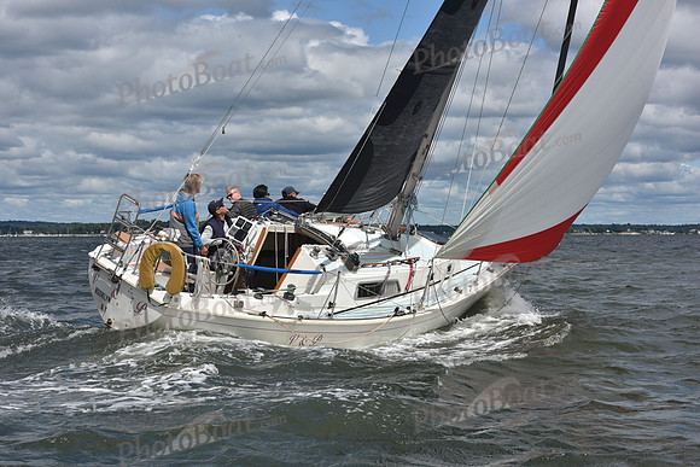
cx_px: 350
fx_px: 1361
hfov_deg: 28.8
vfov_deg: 19.5
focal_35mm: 70
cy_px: 234
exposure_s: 1/800
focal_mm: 70
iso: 250
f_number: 11
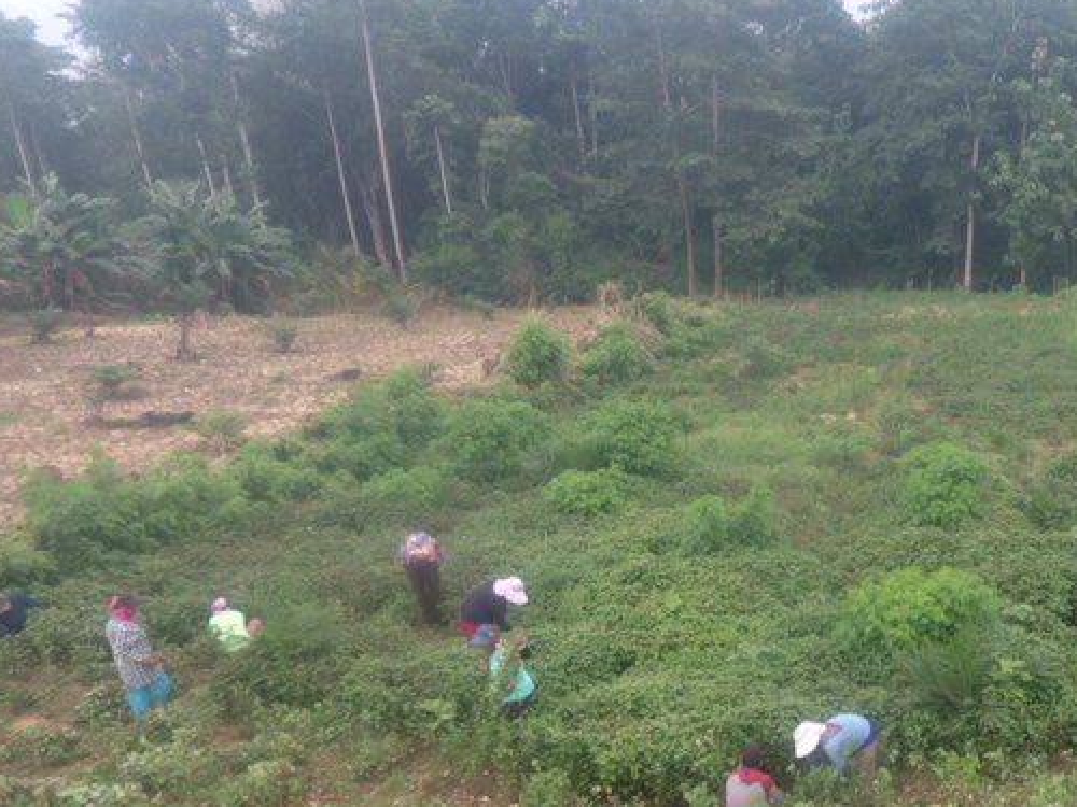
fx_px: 1120
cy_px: 642
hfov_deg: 48.5
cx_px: 857
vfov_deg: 38.2
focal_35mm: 36
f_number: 2.8
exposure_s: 1/218
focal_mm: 3.61
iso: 100
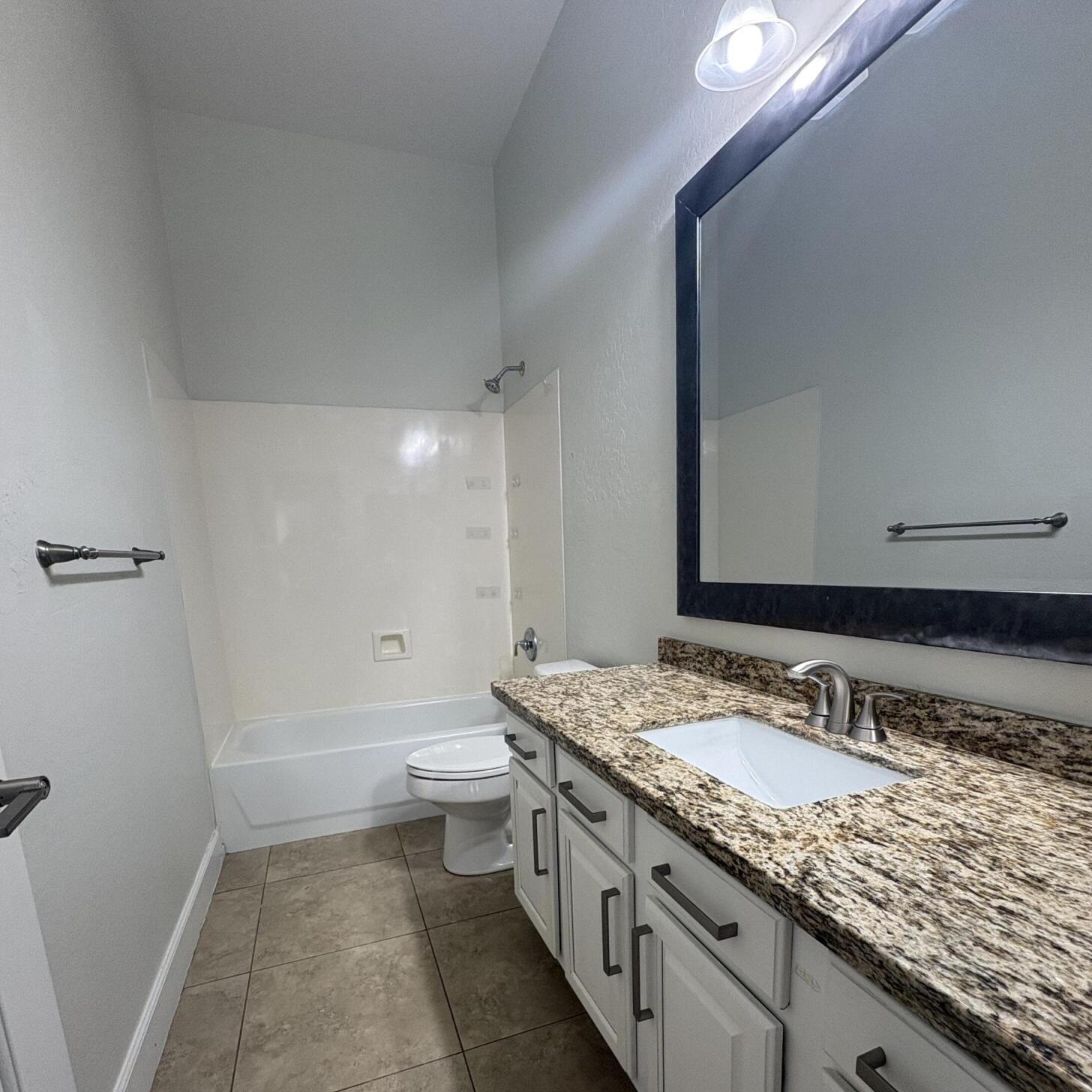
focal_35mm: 17
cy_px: 670
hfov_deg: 84.0
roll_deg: +1.7
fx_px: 607
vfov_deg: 82.7
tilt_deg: -10.6
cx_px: 538
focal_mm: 2.22
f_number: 2.2
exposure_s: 1/60
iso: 125
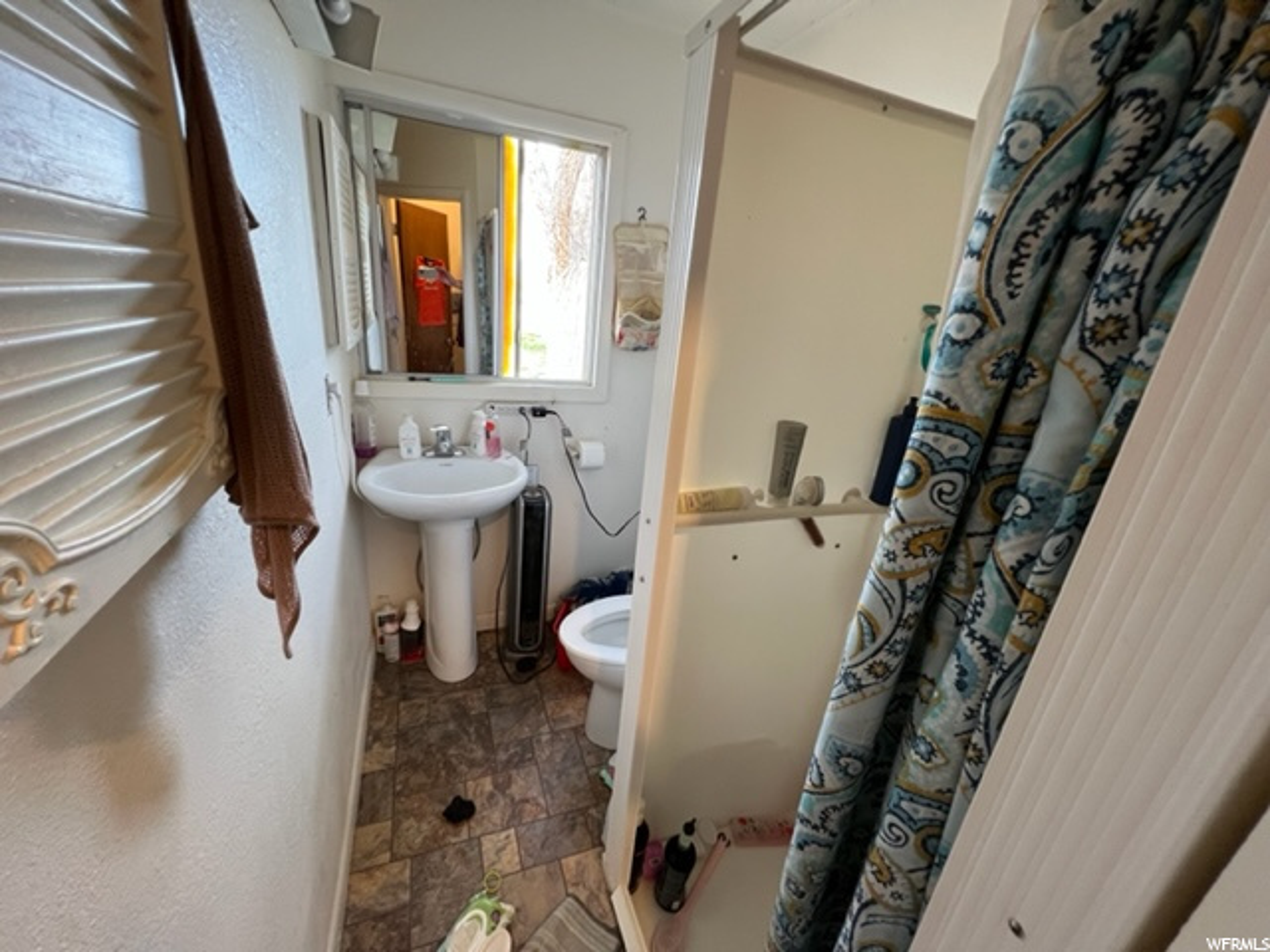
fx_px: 477
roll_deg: -5.4
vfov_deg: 89.9
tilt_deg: -19.5
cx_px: 635
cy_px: 476
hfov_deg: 106.2
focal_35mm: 13
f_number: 1.8
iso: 125
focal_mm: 1.57
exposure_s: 1/60
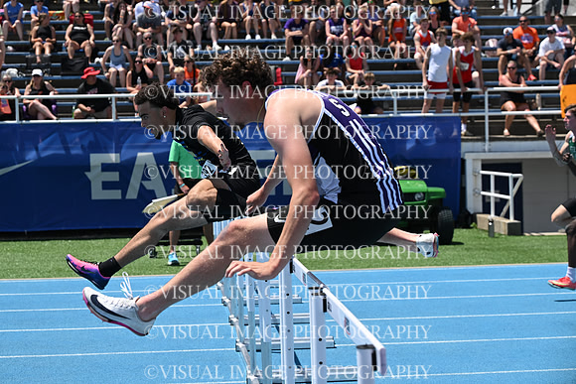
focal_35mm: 70
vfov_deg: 19.5
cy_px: 192
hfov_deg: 28.8
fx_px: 1120
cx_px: 288
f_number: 5.6
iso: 400
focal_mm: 70
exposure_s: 1/2500
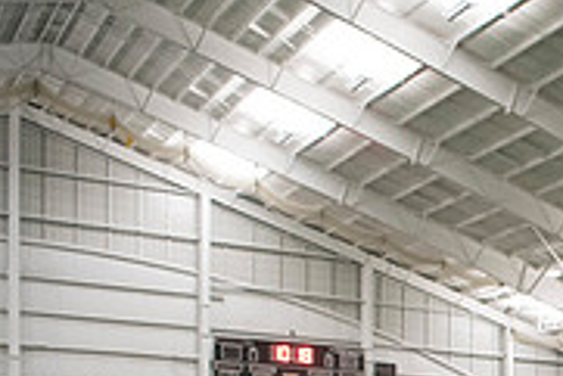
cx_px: 812
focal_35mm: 77
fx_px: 1205
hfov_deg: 22.3
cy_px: 595
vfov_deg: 16.0
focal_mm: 24
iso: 3200
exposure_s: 1/320
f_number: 3.2
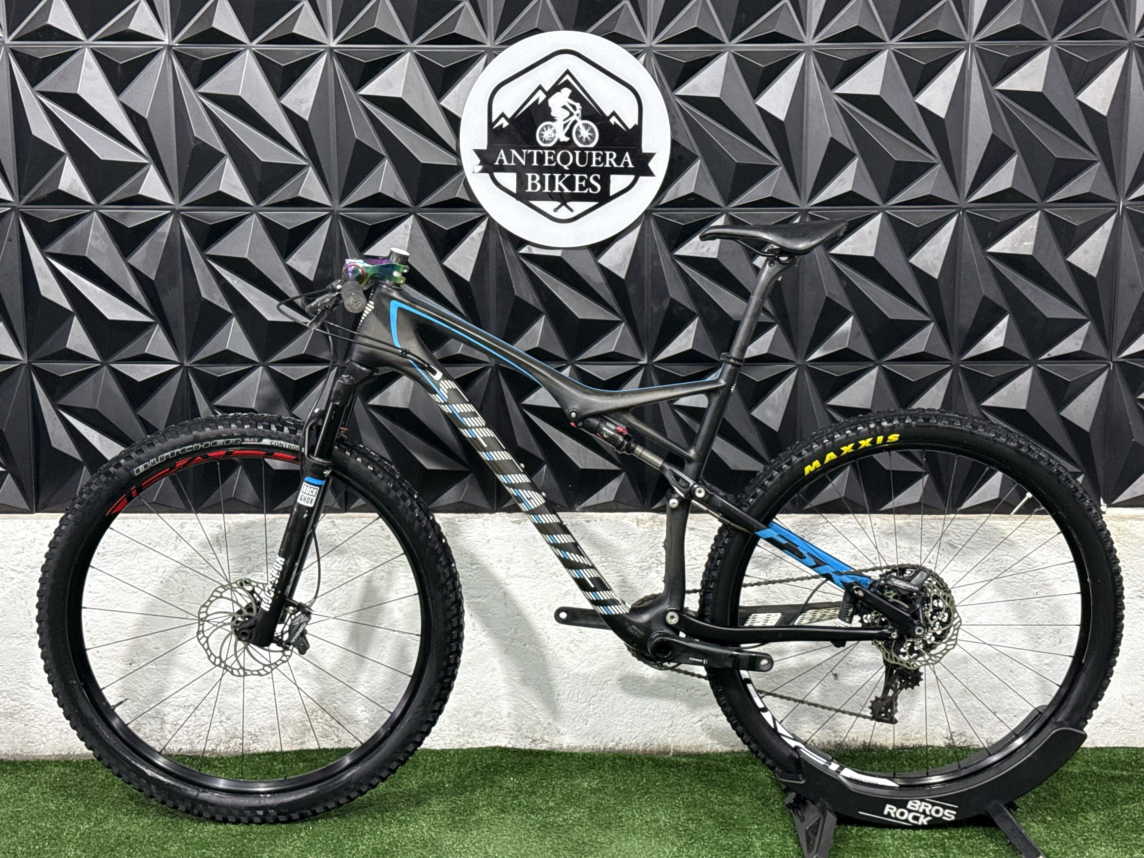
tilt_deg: -9.8
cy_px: 429
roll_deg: -0.6
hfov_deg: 39.7
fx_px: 1586
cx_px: 572
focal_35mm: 48
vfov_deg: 30.3
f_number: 1.78
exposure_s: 1/60
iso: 200
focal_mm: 6.76
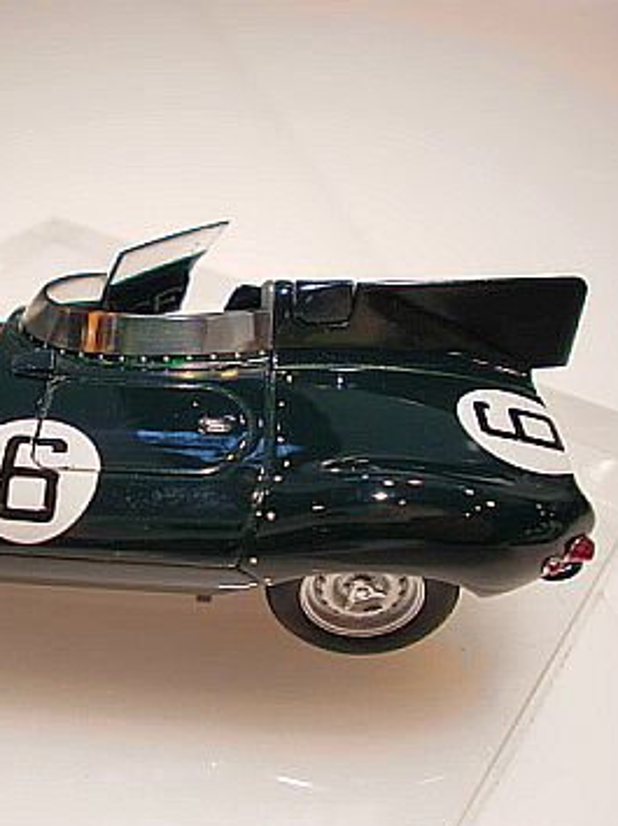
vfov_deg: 49.0
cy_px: 418
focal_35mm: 38
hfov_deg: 35.9
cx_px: 89
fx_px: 906
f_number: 2.6
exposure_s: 1/250
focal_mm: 4.65
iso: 64
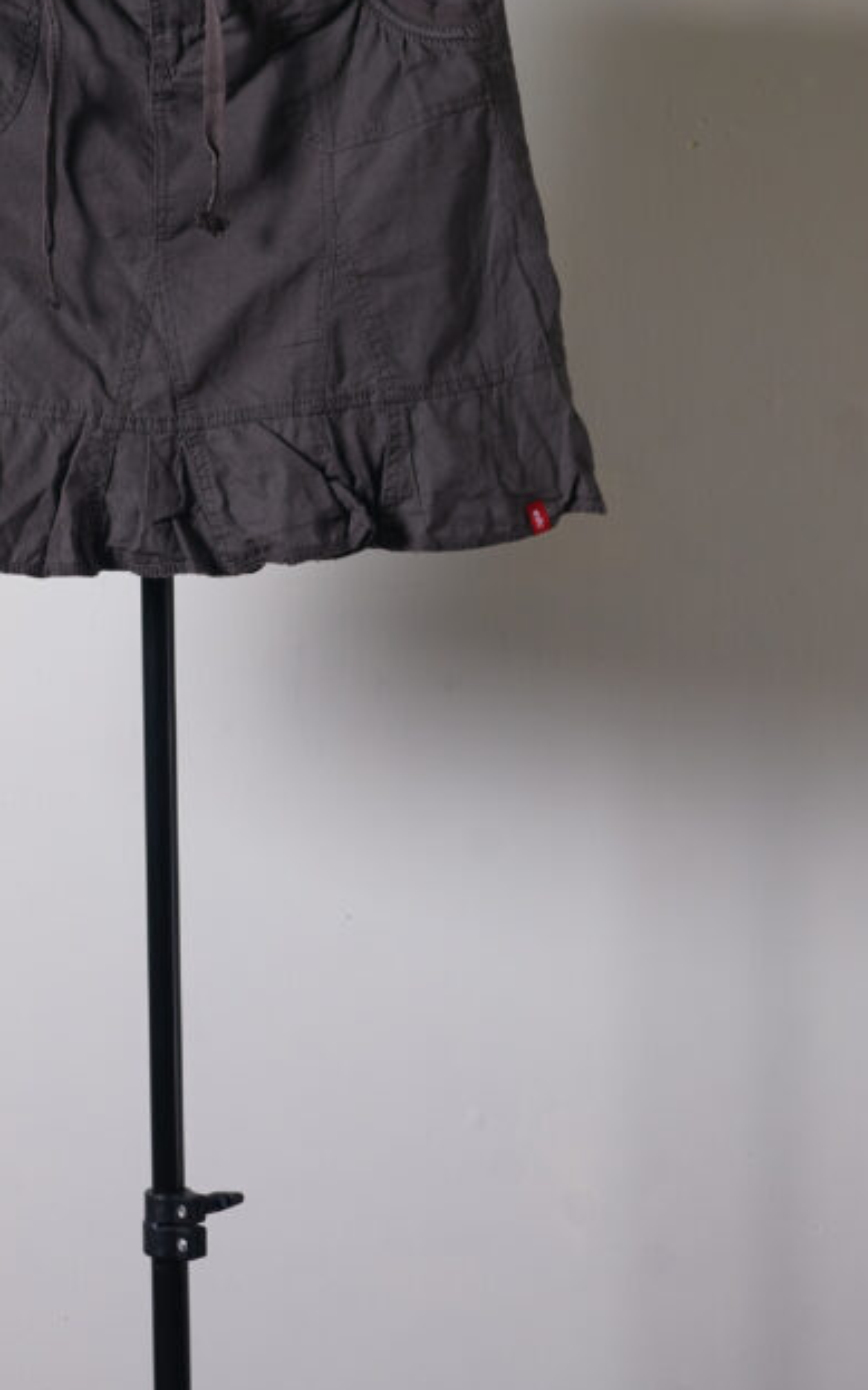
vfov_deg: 23.3
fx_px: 3327
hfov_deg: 14.7
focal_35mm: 88
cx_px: 114
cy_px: 274
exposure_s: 1/200
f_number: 7.1
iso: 200
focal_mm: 35
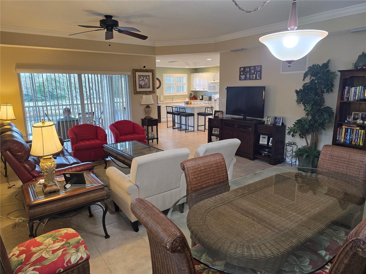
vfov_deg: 58.9
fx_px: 243
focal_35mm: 23
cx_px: 183
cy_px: 137
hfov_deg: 73.9
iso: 200
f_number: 1.7
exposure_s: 1/120
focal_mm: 6.3
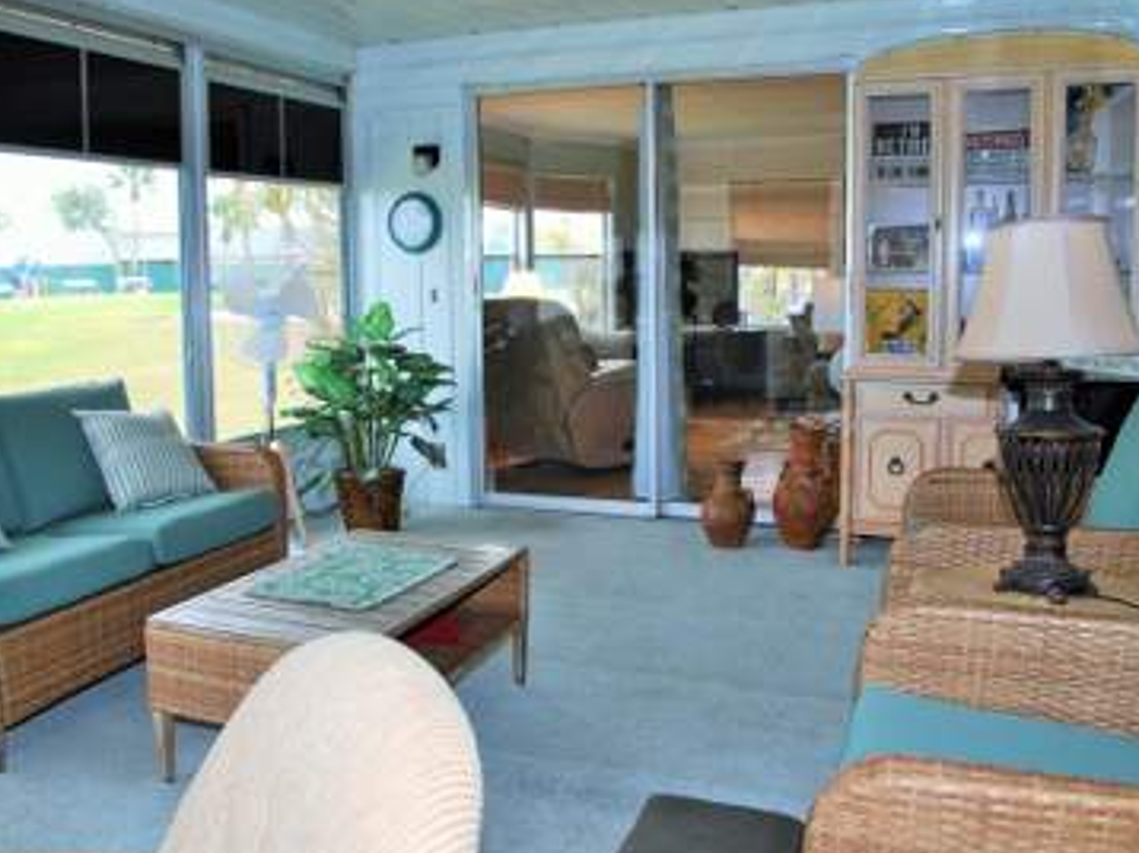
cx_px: 509
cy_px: 368
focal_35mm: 31
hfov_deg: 58.3
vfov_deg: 45.3
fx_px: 1019
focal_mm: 16
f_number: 4
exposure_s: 1/60
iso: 200
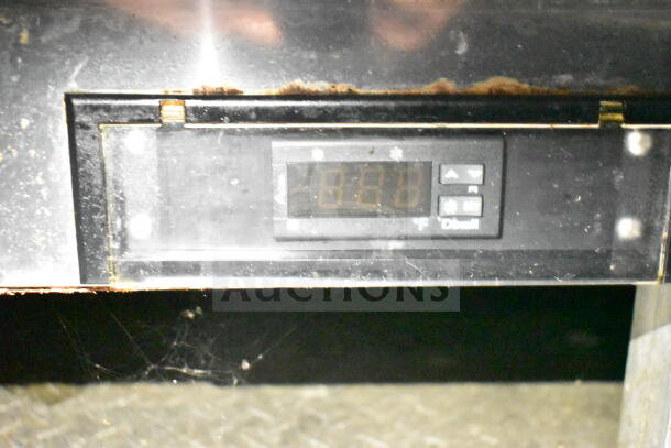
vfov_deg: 30.9
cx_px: 336
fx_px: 811
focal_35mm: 44
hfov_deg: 45.0
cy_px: 224
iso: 25600
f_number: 4.2
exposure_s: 1/20
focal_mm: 29
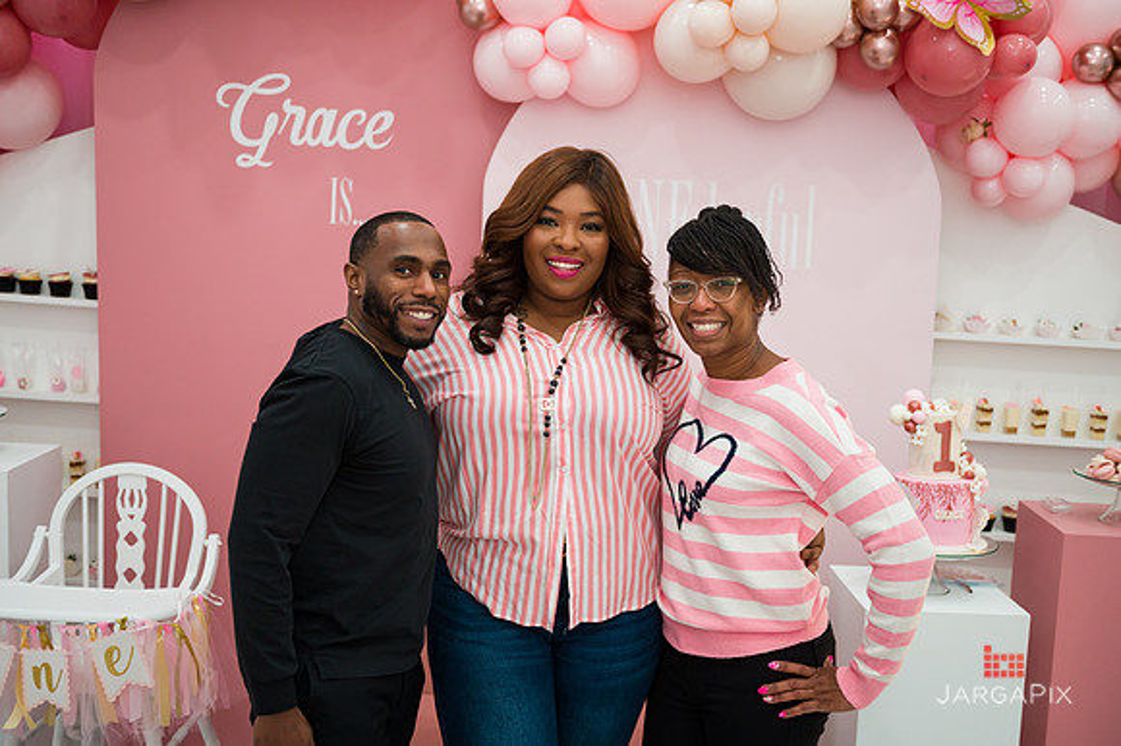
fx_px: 1307
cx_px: 560
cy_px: 373
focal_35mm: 42
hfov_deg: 46.4
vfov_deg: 31.9
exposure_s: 1/200
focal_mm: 42
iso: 800
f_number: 3.2
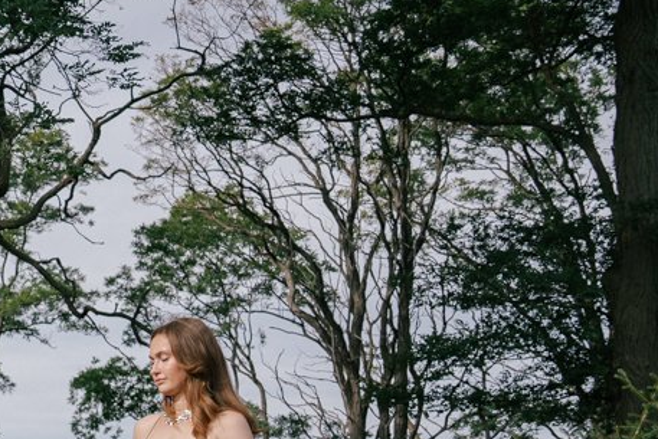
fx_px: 1536
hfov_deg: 19.8
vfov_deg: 15.7
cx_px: -422
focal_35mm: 84
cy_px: 504
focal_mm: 24
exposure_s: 1/800
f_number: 2.8
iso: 50
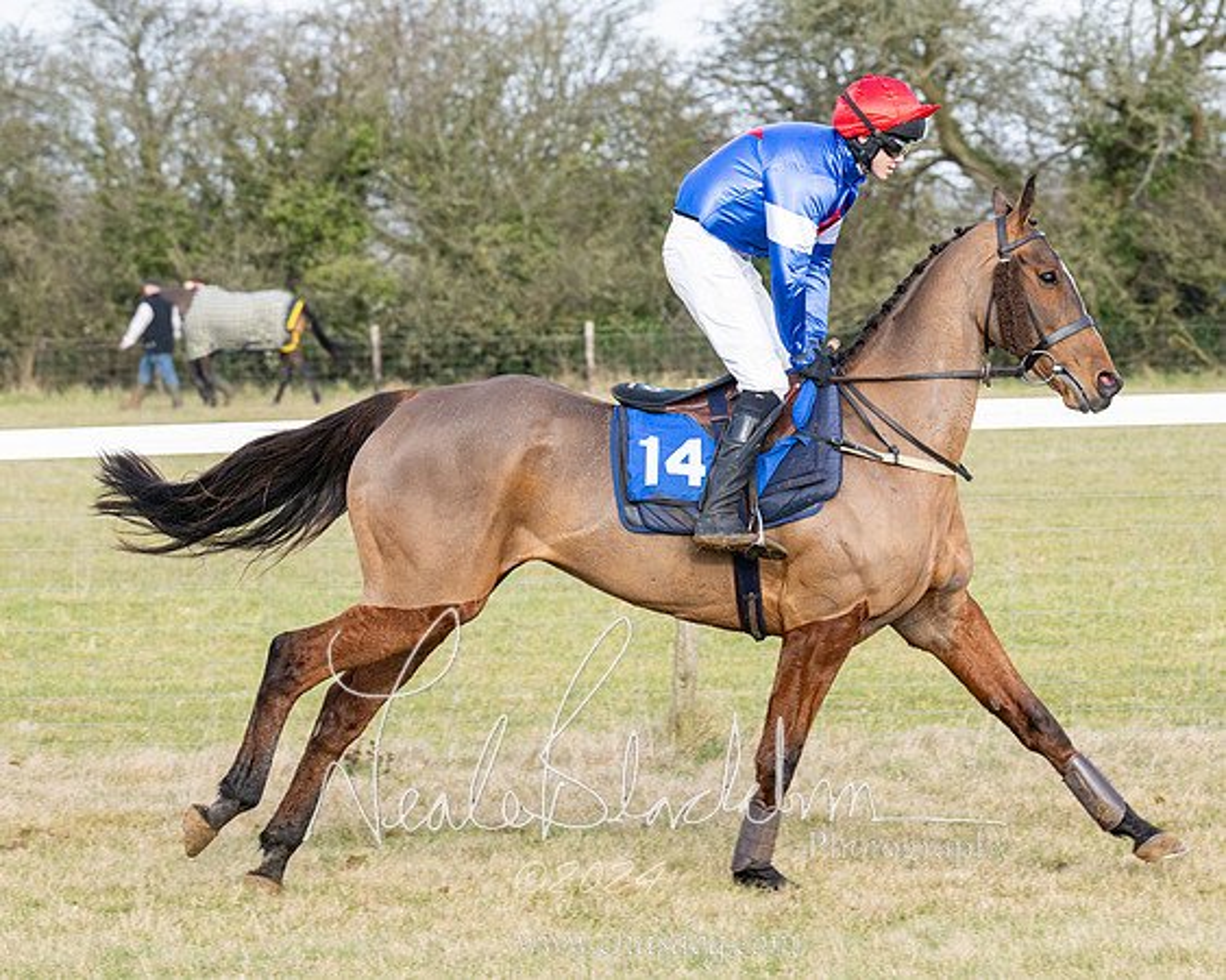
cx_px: 728
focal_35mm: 213
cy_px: 549
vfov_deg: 7.3
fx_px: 7713
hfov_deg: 9.1
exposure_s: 1/800
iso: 400
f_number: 5
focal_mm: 110
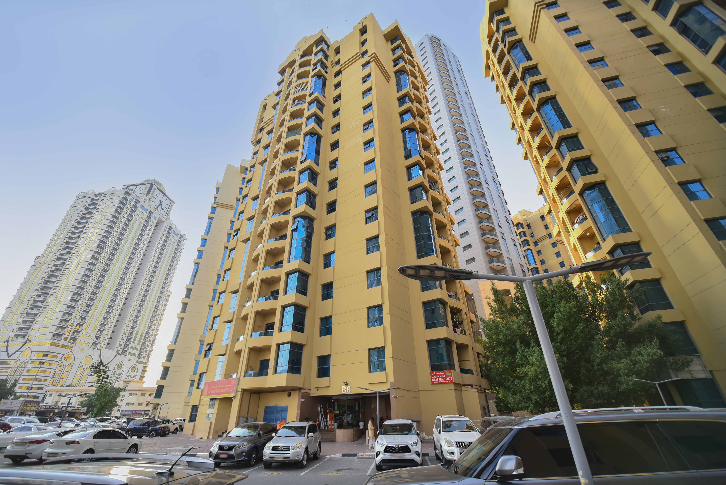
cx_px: 363
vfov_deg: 81.3
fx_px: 282
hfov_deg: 104.2
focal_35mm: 14
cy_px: 242
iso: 500
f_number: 3.2
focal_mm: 14
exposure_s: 1/800
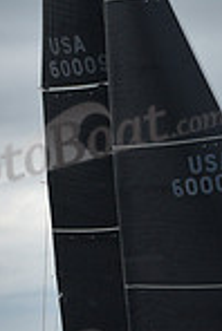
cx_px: 342
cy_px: 2
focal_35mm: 275
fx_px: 2538
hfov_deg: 5.0
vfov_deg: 7.5
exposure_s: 1/800
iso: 400
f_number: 9
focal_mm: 70
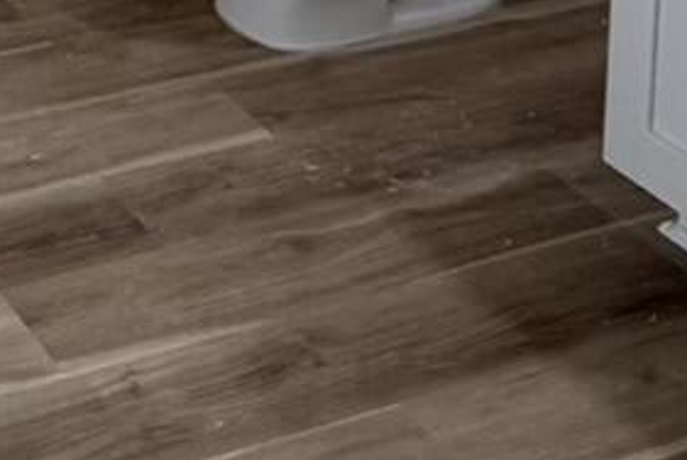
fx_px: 2025
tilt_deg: -8.9
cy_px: -516
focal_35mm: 106
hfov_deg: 18.8
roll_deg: +0.9
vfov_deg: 11.4
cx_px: 7
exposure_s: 1/120
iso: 100
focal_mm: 2.22
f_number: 2.2
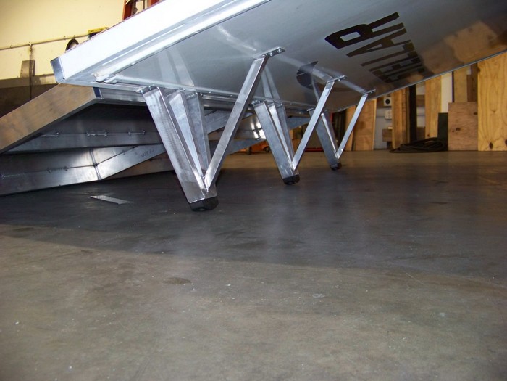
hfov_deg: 51.4
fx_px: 527
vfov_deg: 39.7
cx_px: 254
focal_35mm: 36
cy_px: 190
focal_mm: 5.85
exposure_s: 1/30
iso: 200
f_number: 2.8
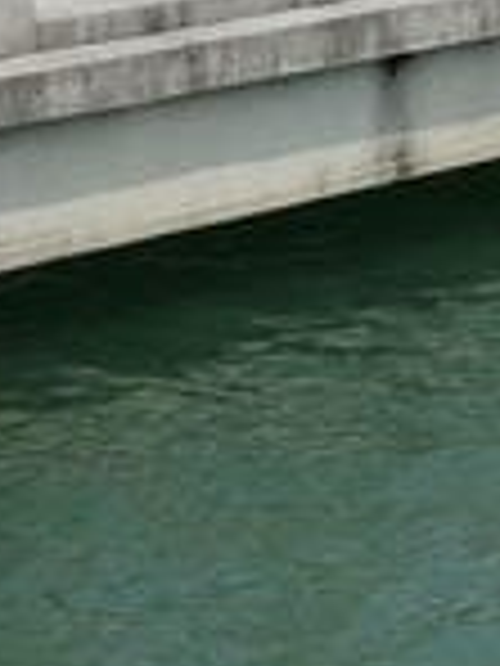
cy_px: -414
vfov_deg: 8.8
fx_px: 4198
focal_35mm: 218
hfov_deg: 6.8
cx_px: -108
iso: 125
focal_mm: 10.4
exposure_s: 1/800
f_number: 5.6
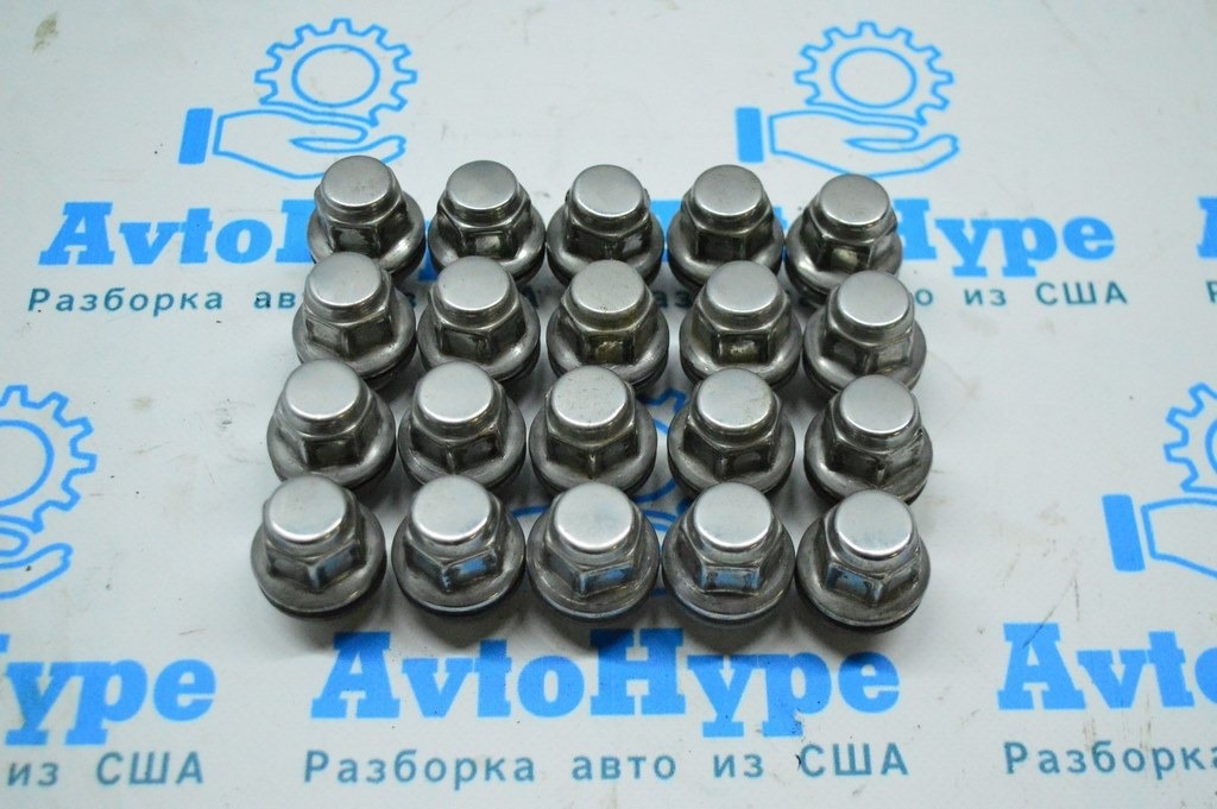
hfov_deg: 38.9
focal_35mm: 51
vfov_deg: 26.4
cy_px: 404
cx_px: 608
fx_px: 1723
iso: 6400
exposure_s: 1/800
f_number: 4.5
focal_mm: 34
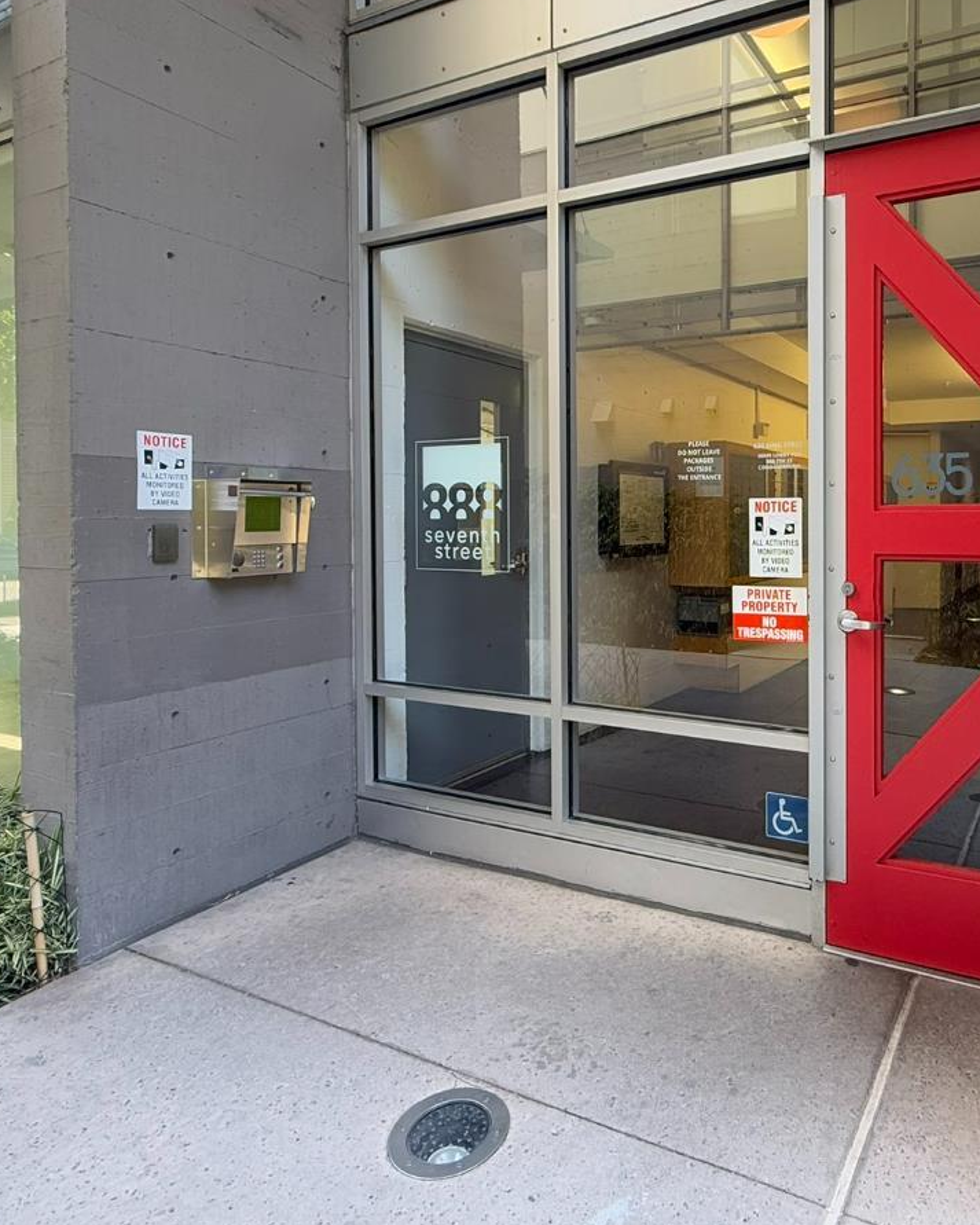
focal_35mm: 23
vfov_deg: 72.3
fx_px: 834
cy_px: 531
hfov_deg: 59.0
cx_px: 682
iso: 160
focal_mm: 2.22
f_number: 2.2
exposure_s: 1/99
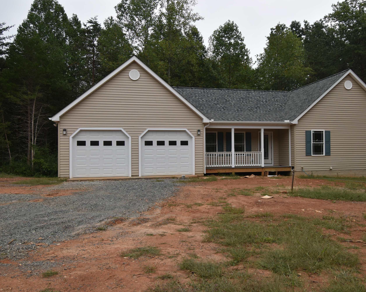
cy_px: 146
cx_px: 215
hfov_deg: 56.8
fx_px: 336
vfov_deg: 47.1
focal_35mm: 31
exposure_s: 1/250
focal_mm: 18
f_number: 7.1
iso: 200
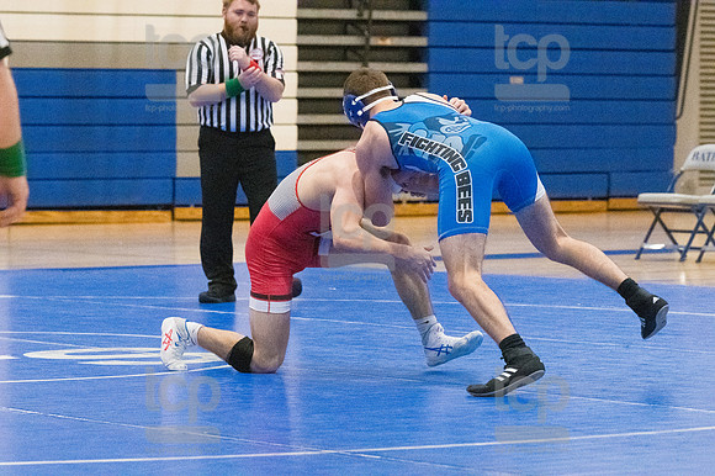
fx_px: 3454
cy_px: 238
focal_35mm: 174
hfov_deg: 11.8
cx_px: 358
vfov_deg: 7.9
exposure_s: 1/1600
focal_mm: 116
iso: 10000
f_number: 4.5
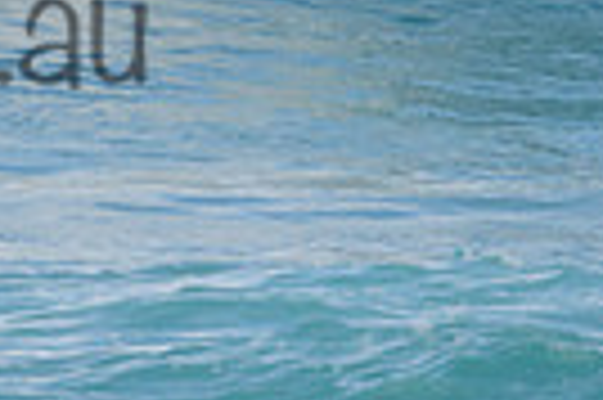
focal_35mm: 2382
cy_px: -222
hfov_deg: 0.9
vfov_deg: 0.6
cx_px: 12
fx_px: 39850
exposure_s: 1/2000
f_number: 5.6
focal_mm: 400
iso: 400
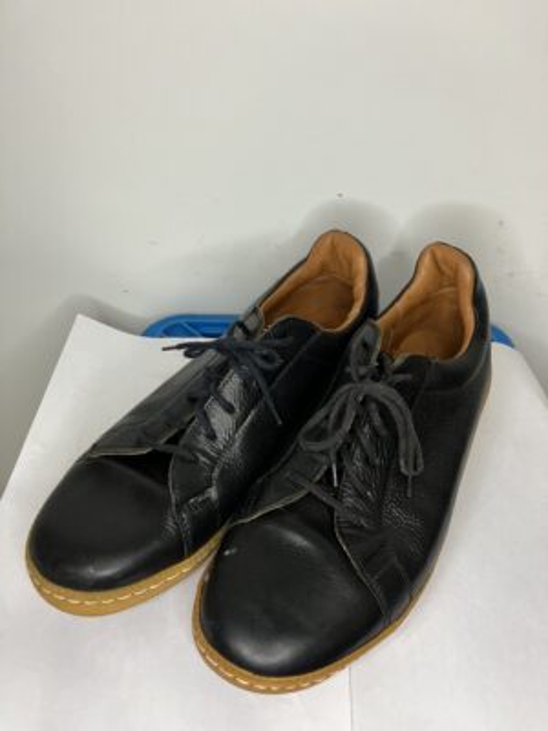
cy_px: 366
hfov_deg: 49.7
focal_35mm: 28
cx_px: 274
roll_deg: +0.9
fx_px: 591
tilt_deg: -43.8
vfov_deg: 63.4
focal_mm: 3.99
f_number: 1.8
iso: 64
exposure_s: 1/50
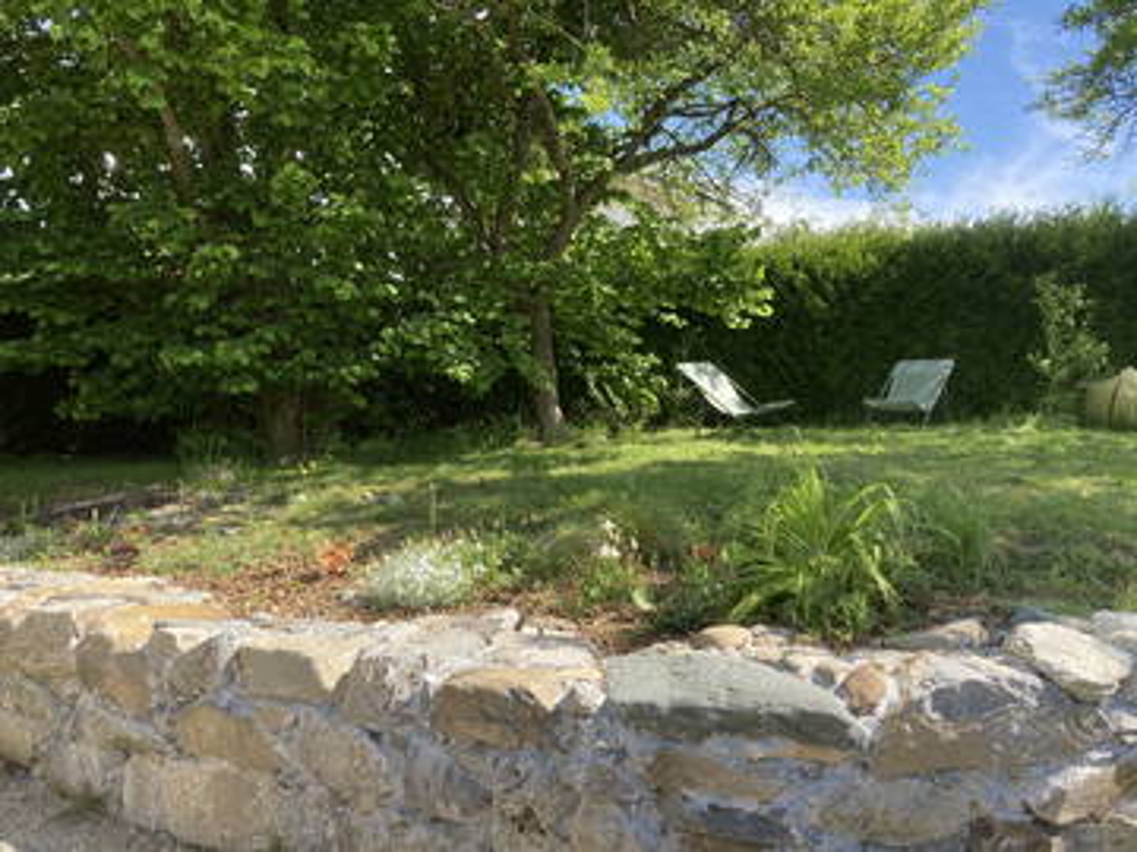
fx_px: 920
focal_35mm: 28
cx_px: 568
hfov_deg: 63.4
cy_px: 426
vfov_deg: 49.7
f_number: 1.8
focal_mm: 3.99
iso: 20
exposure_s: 1/600
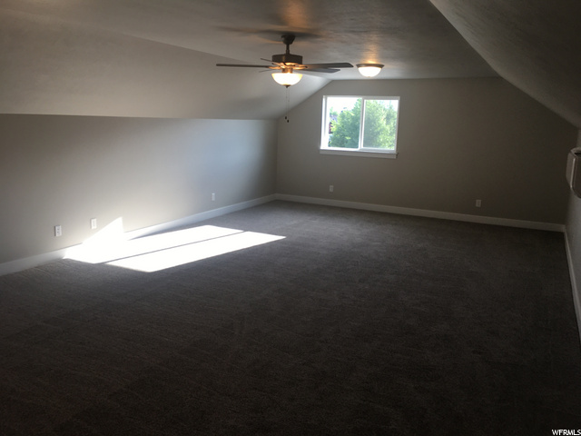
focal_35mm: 29
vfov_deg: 48.2
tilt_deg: -9.7
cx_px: 290
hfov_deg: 61.7
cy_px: 218
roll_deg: -1.7
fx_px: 487
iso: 25
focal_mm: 4.15
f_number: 2.2
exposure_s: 1/60
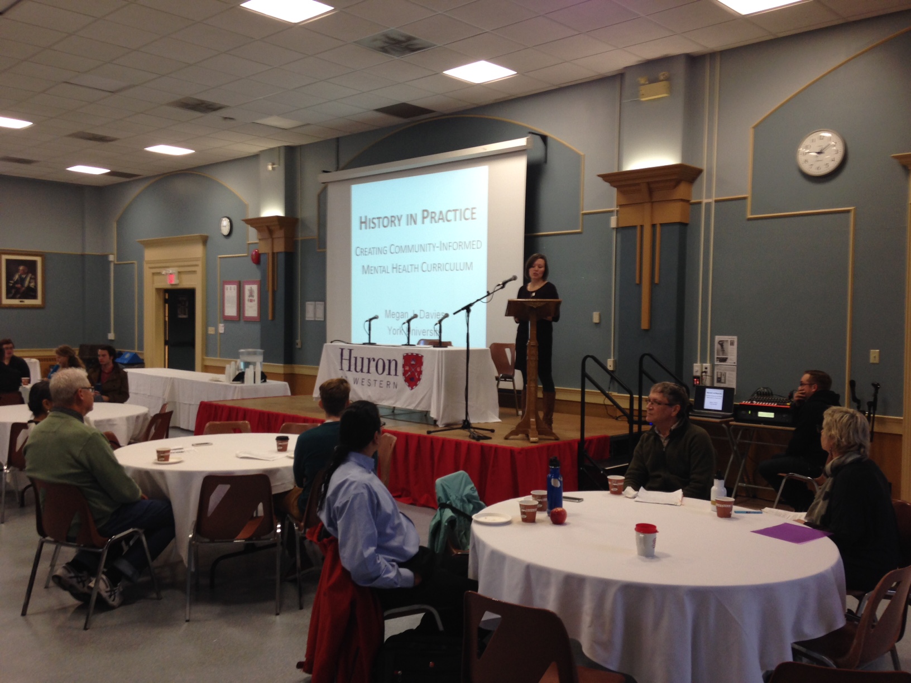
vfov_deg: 42.9
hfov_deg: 55.4
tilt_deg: -3.0
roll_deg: -2.2
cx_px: 456
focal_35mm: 33
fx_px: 868
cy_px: 342
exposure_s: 1/20
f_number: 2.4
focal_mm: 4.12
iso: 64
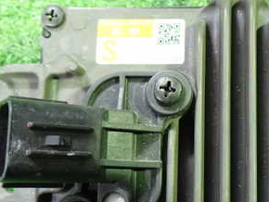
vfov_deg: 23.7
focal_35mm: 62
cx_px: 196
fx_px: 482
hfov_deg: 30.7
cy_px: 106
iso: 800
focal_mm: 5.4
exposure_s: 1/25
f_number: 2.3
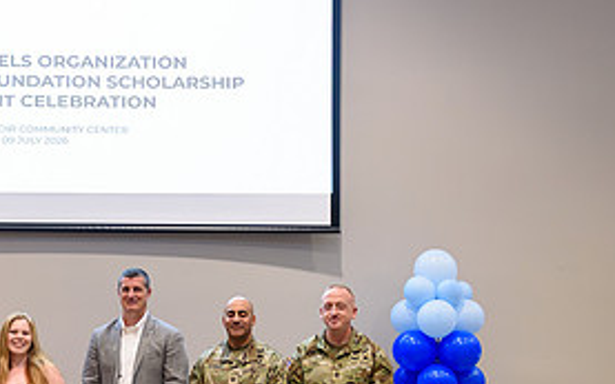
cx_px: 111
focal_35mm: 96
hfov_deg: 21.3
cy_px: 301
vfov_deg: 13.6
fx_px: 1609
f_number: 2.8
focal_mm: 45
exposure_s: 1/160
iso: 1000
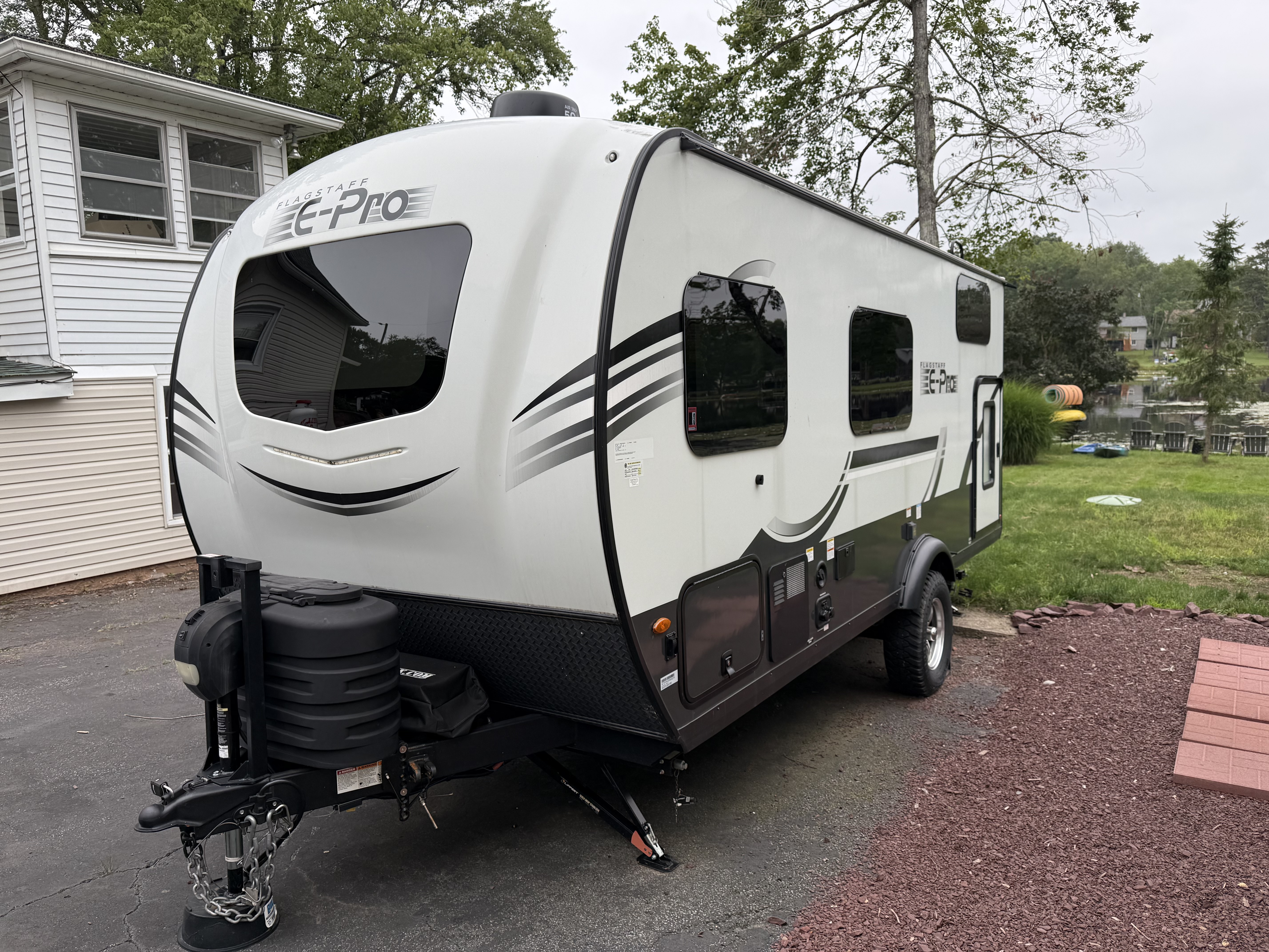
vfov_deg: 56.8
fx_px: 880
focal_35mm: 24
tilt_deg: -6.8
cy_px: 476
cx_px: 634
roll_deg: +1.4
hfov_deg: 71.6
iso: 80
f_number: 1.78
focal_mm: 6.76
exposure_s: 1/967
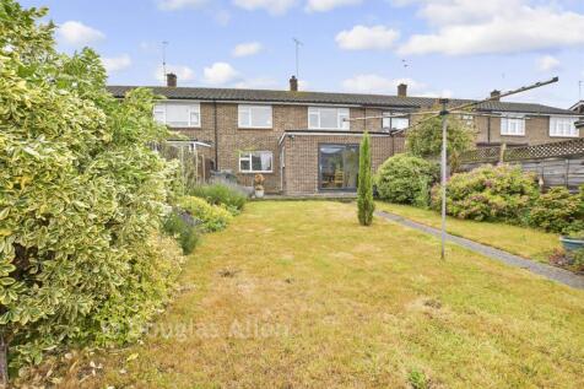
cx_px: 292
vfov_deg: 77.3
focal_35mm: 15
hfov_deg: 100.4
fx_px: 243
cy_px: 194
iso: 200
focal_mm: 10
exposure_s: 1/250
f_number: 8
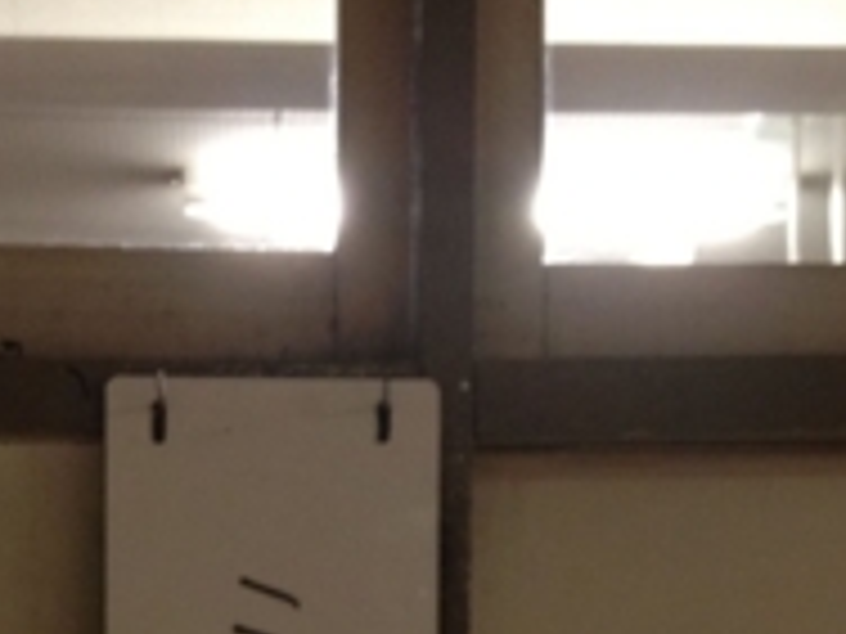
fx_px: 2908
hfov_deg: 16.5
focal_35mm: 119
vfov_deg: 11.9
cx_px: 315
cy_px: 971
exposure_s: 1/20
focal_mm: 4.28
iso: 125
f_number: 2.4
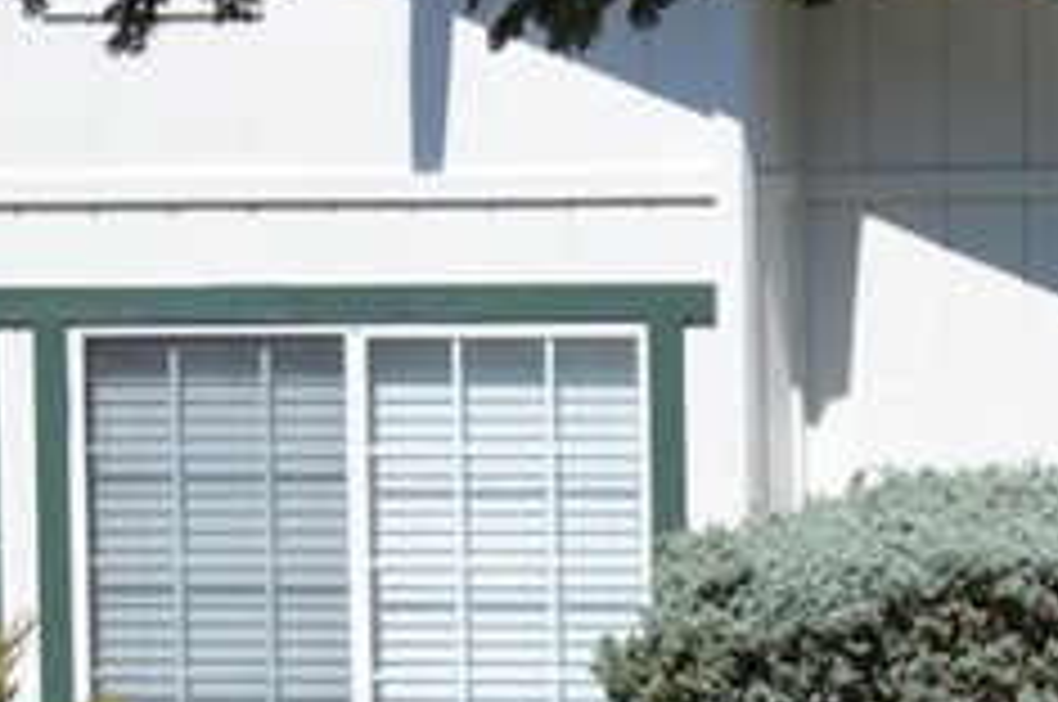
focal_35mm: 170
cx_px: 1454
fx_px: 4989
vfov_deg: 8.0
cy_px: 531
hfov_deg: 11.7
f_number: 8
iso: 100
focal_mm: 26
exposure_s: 1/250
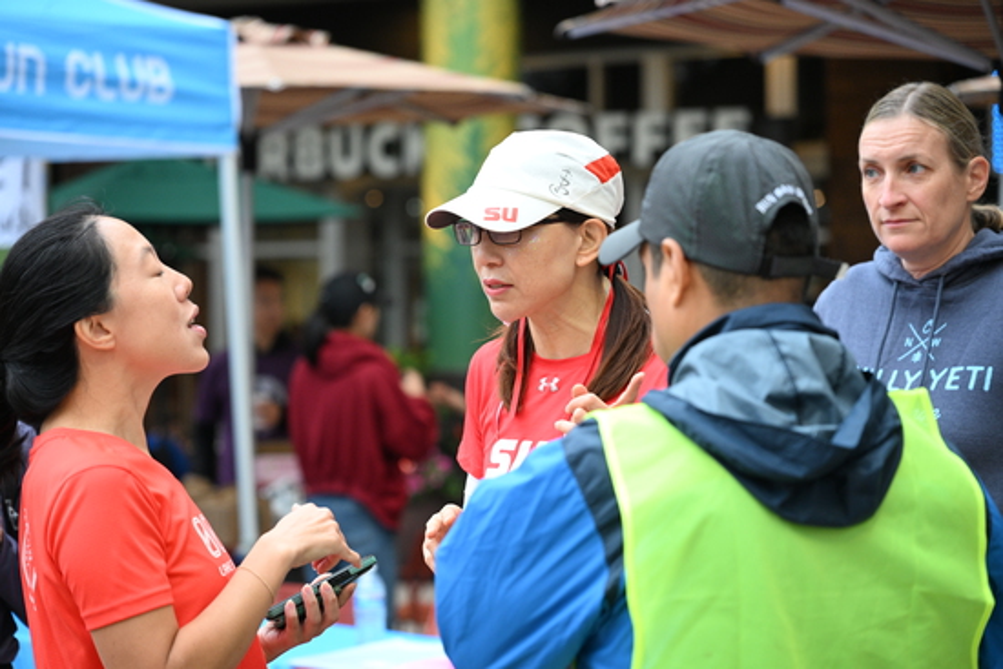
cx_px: 502
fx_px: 3065
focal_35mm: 110
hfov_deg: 18.6
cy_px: 334
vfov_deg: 12.5
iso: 1600
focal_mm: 110
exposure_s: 1/250
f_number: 4
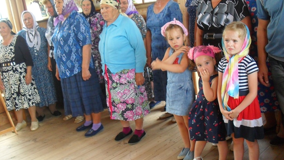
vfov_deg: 28.3
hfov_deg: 48.4
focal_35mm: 42
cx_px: 141
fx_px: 316
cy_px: 90
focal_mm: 6.3
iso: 200
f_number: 2.8
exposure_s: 1/60
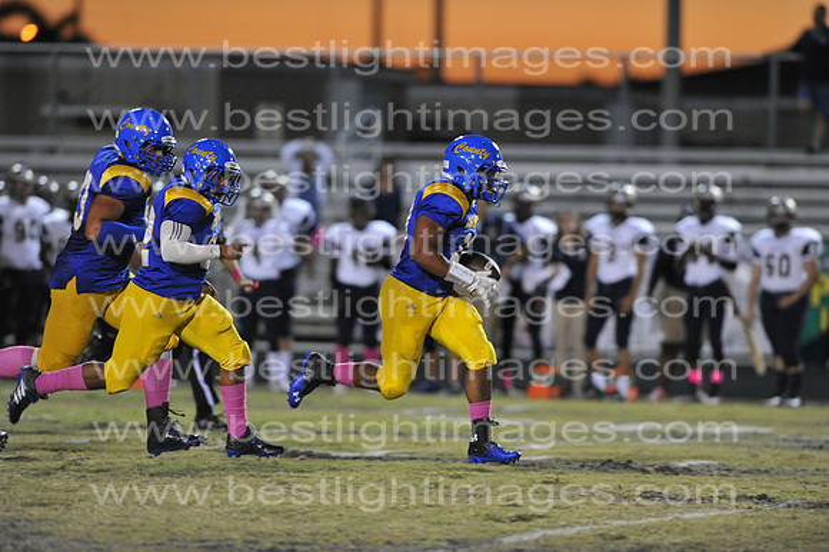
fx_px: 6904
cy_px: 276
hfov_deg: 6.9
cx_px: 414
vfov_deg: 4.6
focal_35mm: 300
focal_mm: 300
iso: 5000
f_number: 4
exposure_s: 1/500
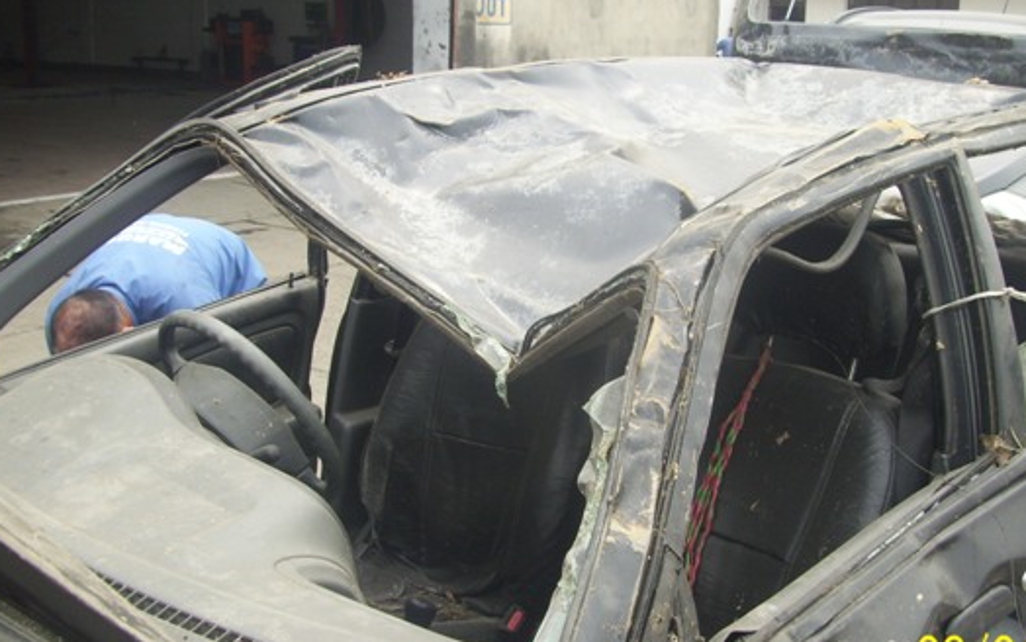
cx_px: 603
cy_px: 303
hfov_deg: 45.1
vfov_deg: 29.2
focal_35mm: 44
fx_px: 1231
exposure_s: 1/250
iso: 80
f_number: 2.9
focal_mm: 5.7
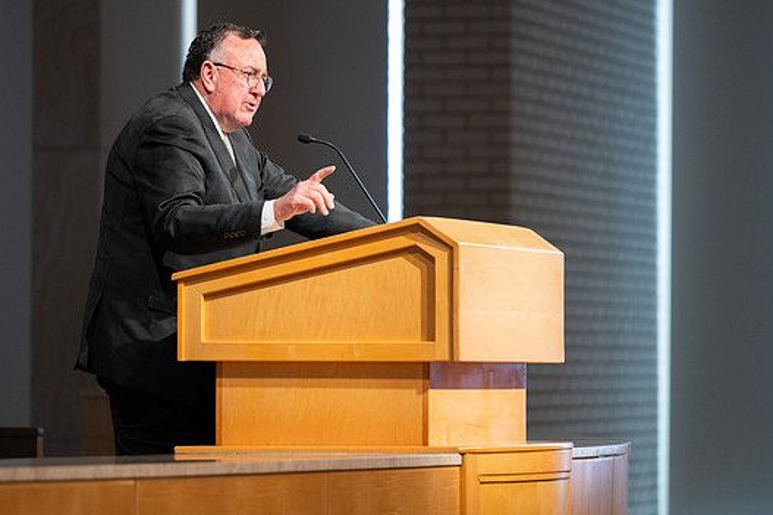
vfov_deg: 5.9
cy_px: 239
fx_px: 4958
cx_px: 406
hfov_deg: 8.9
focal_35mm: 231
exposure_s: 1/400
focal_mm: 200
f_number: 3.5
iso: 3200
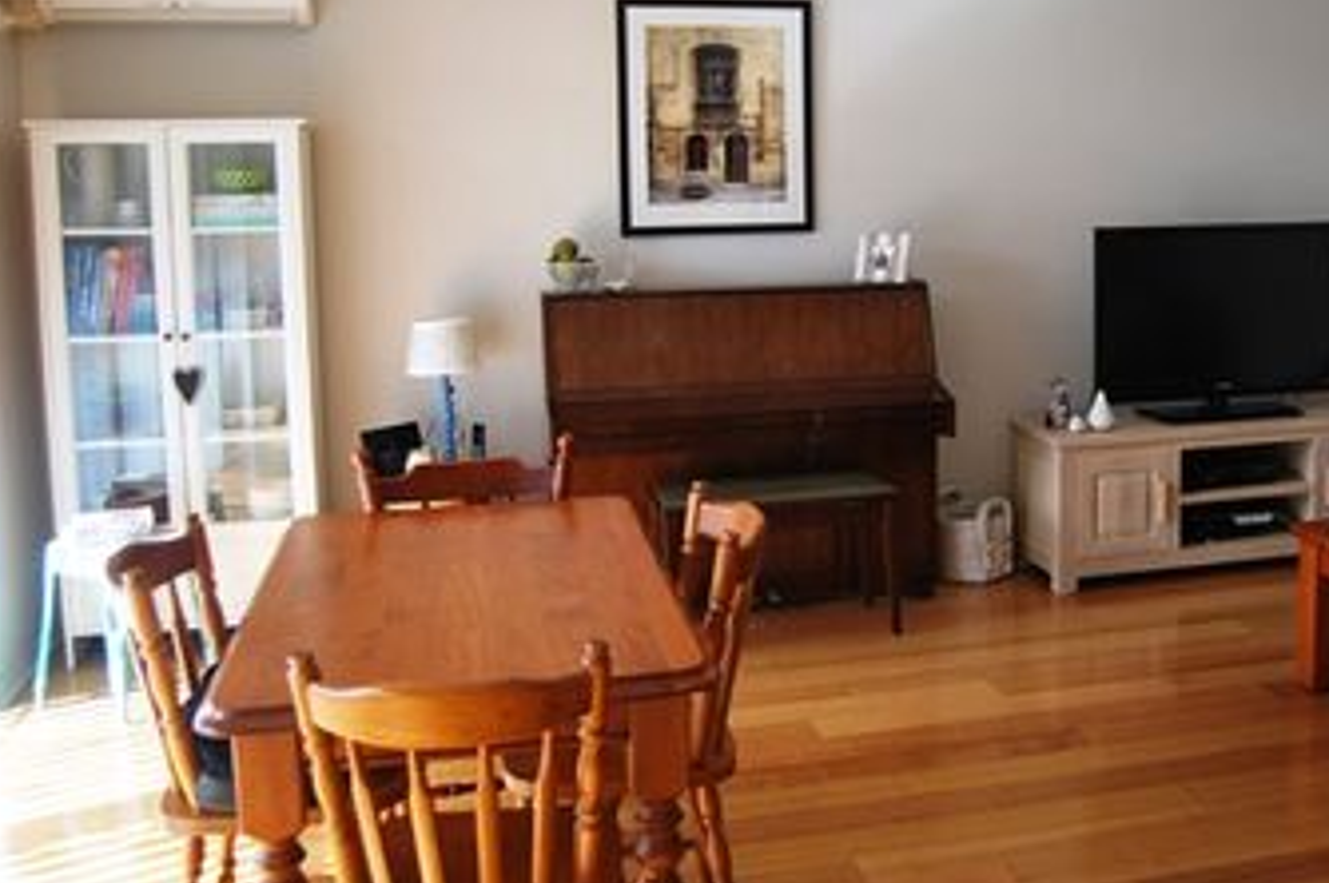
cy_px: 328
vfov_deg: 34.8
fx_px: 1401
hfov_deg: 50.0
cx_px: 871
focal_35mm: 38
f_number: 3.5
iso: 200
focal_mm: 18
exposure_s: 1/40
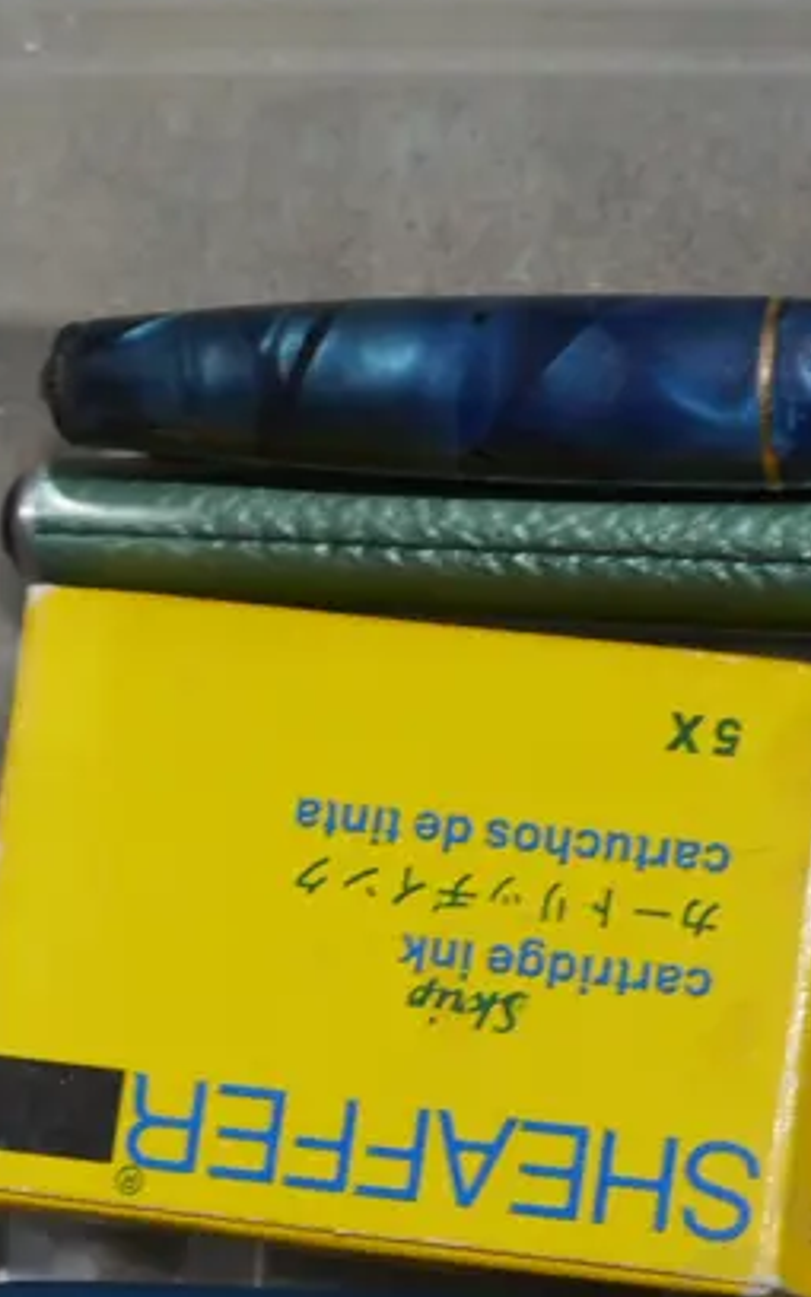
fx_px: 5269
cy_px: 1198
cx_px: 887
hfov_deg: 8.7
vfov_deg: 13.9
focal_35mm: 149
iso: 500
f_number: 5.3
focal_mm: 28
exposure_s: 1/60
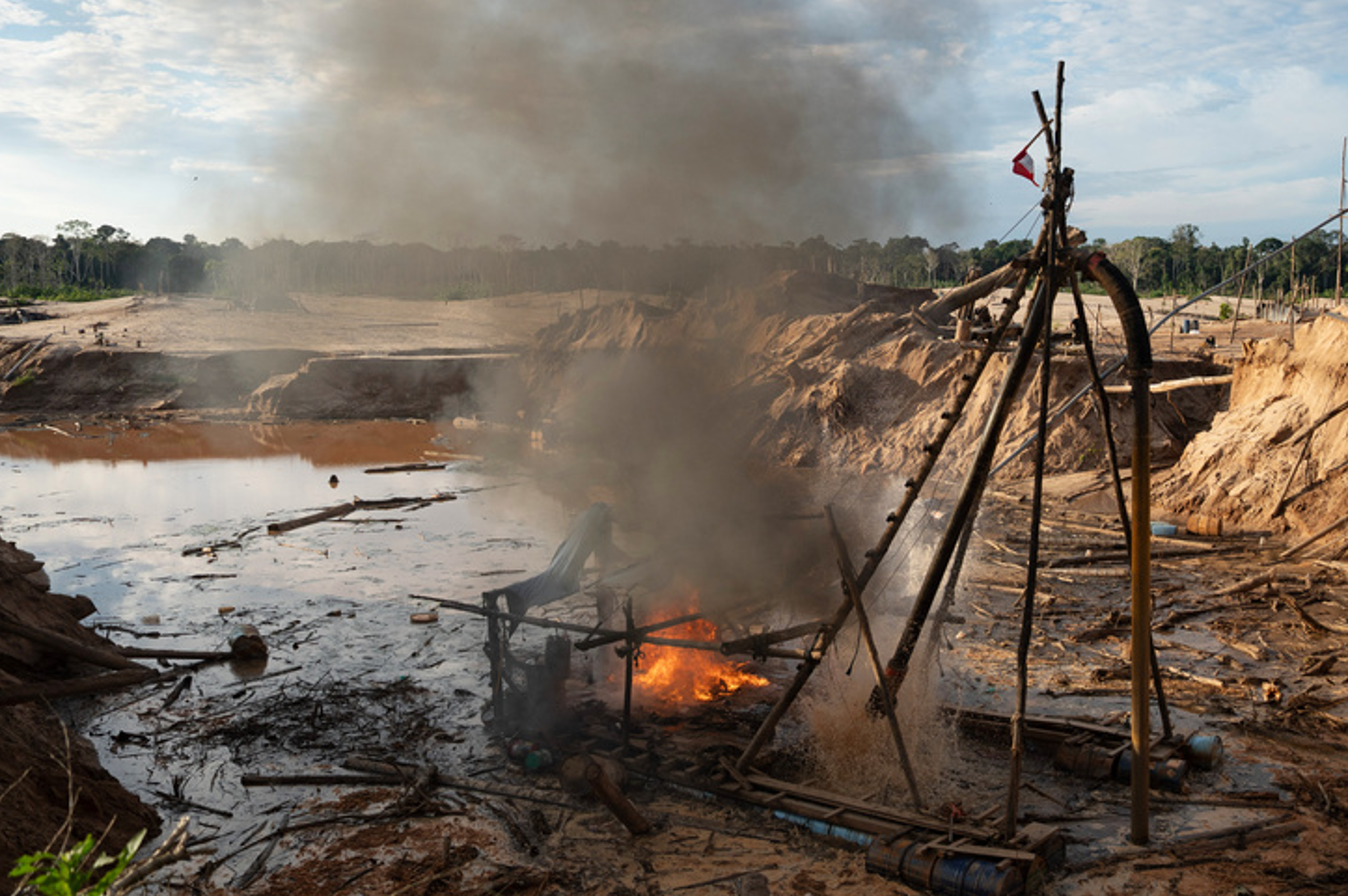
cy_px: 440
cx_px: 809
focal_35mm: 34
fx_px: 1272
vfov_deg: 38.8
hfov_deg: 55.4
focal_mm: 24
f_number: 3.5
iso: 400
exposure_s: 1/3200
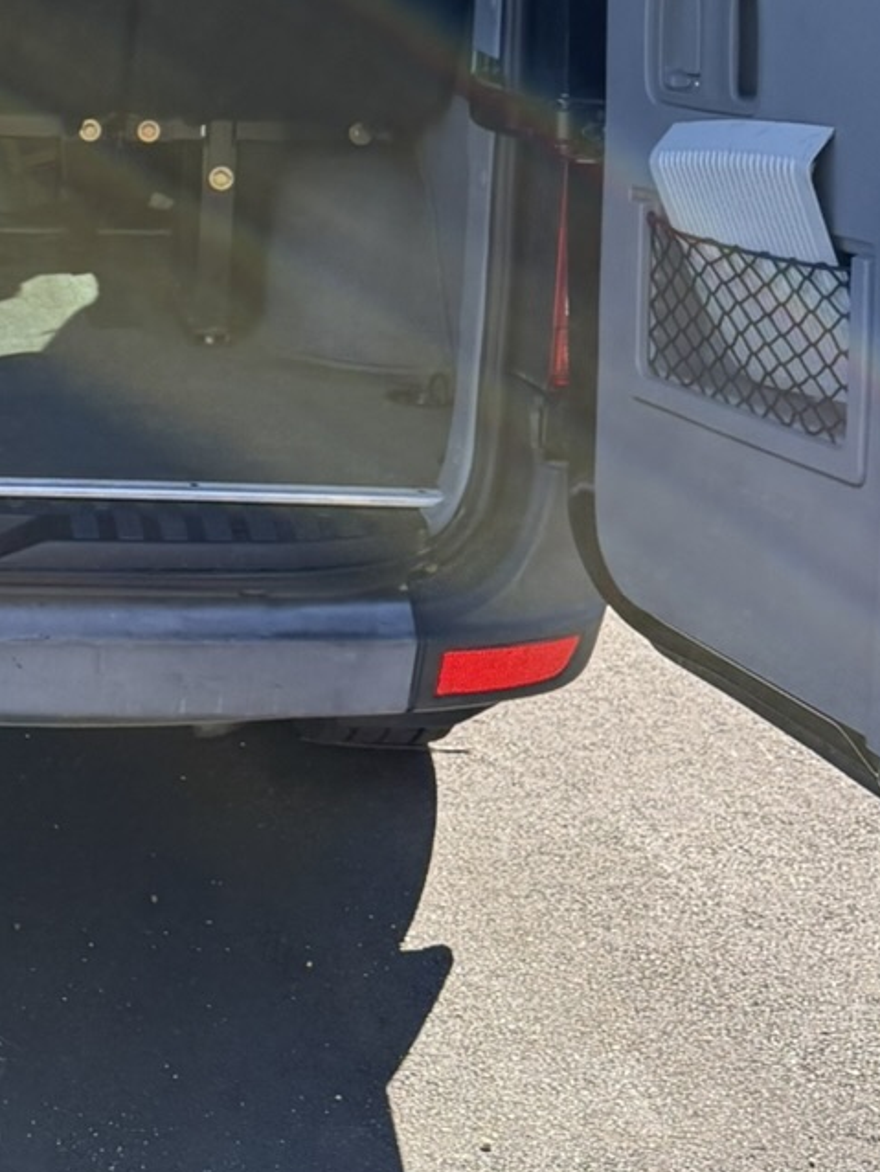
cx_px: -209
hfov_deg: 18.1
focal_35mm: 77
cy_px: 110
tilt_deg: -8.0
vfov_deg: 24.6
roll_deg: +0.2
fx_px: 2608
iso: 100
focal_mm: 6.76
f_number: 1.78
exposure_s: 1/1361
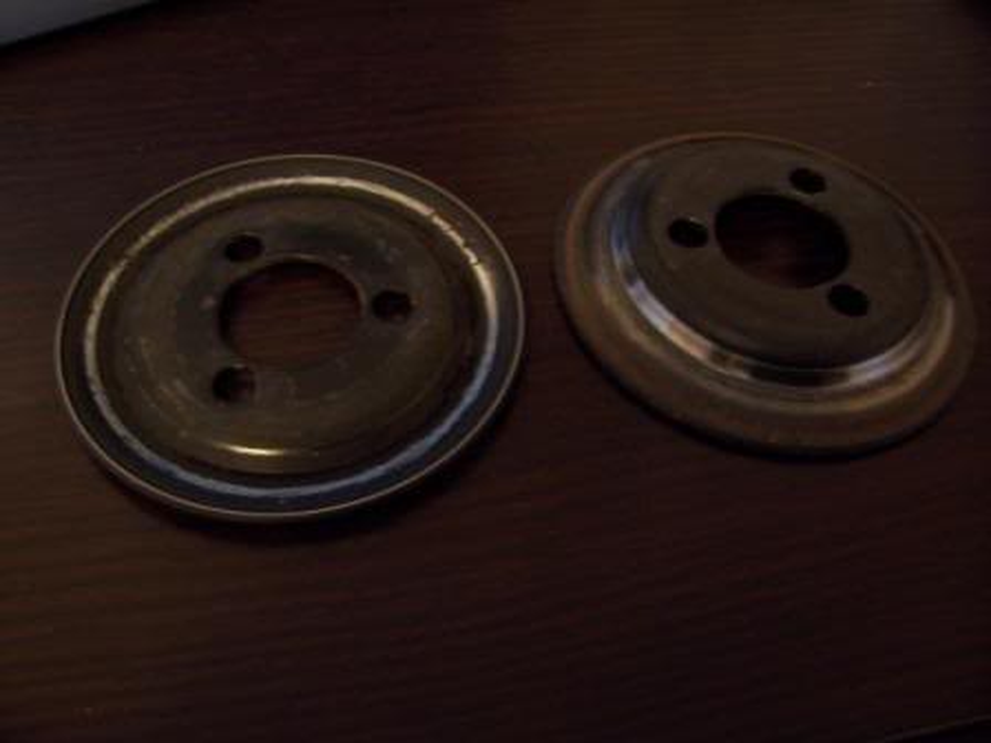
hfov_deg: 54.0
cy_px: 372
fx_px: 973
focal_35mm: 34
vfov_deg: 41.8
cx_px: 496
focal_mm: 5.6
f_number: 2.7
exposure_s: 1/8
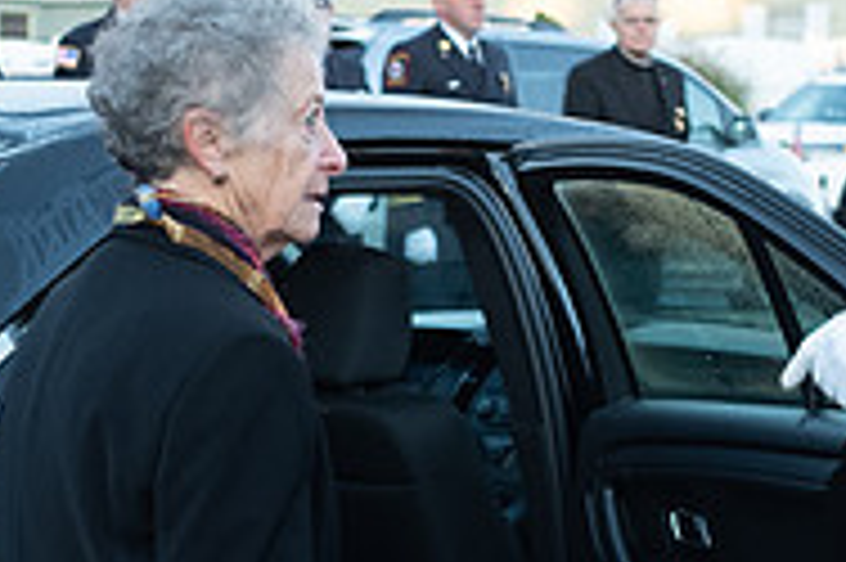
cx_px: 374
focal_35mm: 108
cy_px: 533
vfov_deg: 12.5
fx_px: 2536
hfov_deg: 18.9
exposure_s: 1/500
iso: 800
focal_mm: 23
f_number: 2.8
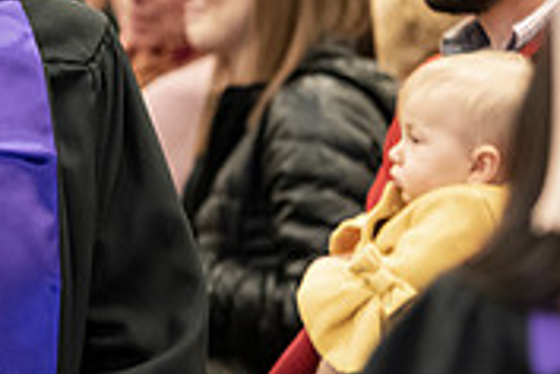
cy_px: -106
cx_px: -9
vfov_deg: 3.4
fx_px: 6206
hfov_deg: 5.2
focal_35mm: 399
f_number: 3.2
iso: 2500
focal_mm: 122
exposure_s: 1/200
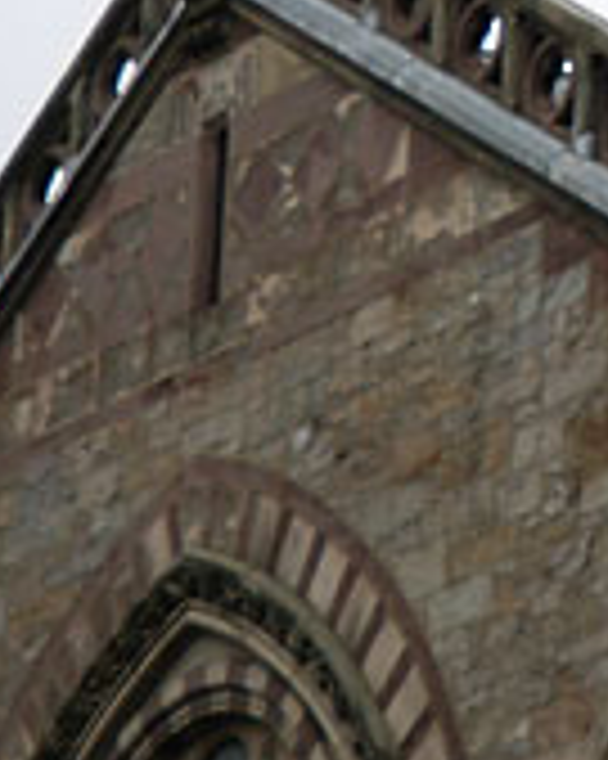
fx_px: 7159
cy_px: -9
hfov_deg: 4.8
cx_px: 1171
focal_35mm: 318
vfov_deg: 6.1
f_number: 5.3
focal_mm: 66
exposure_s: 1/200
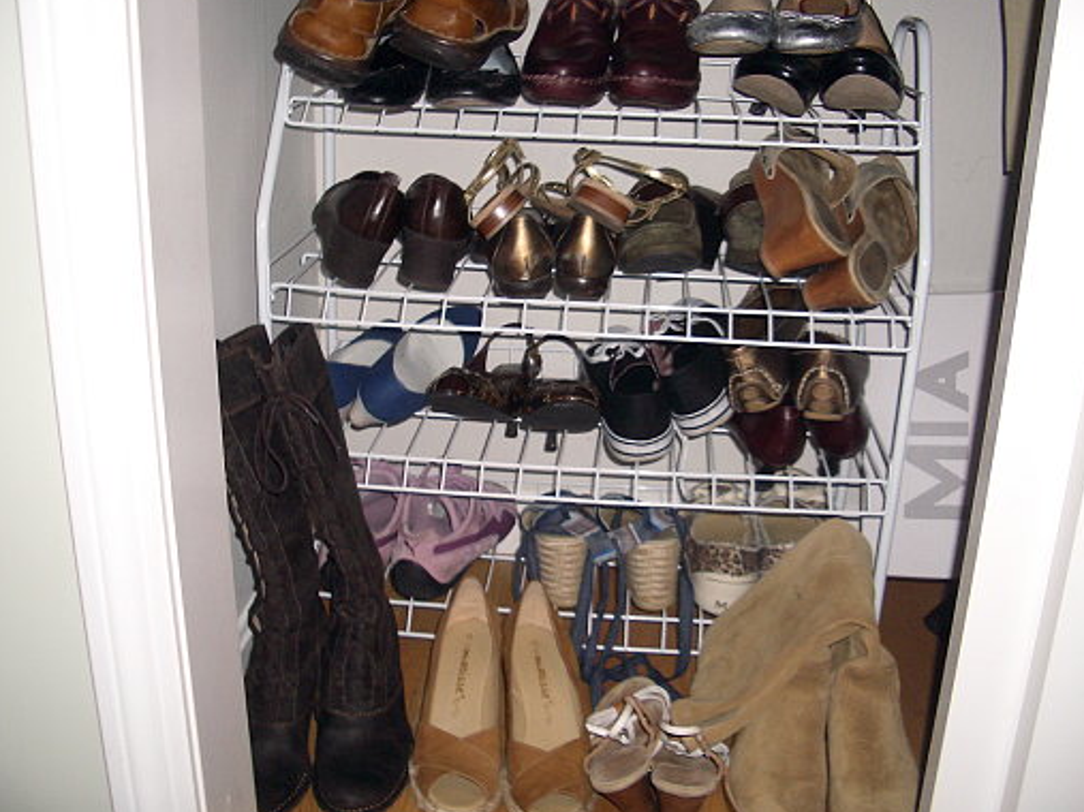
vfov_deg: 37.7
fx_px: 1190
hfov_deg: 49.0
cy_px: 392
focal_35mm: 38
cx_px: 530
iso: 100
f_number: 2.6
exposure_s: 1/60
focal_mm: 5.8
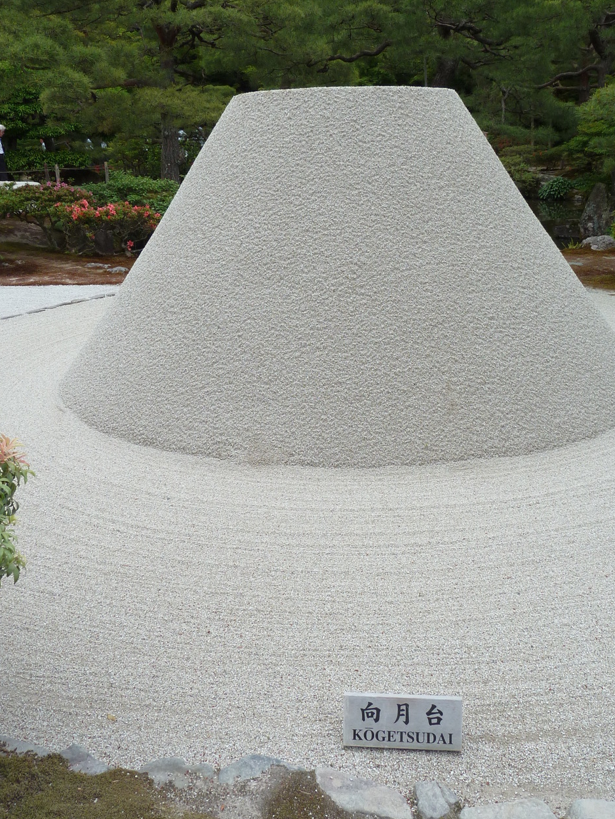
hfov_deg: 44.1
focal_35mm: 32
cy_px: 362
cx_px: 333
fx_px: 758
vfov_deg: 56.7
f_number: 4
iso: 100
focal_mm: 4.1
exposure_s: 1/250
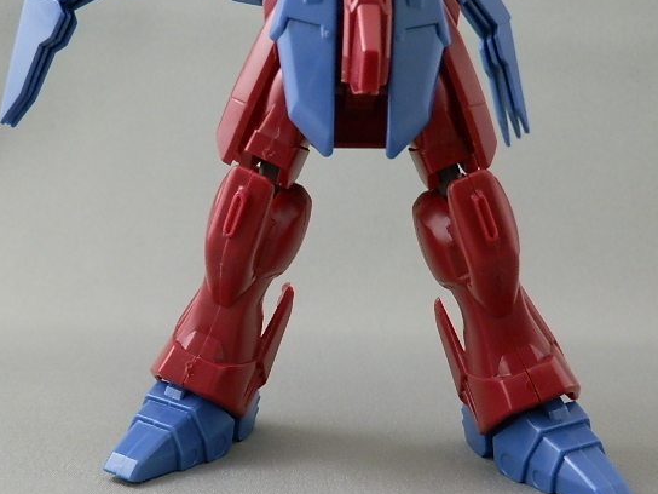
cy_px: 276
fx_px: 760
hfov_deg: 46.8
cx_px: 339
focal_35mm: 40
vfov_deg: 35.9
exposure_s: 1/8
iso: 250
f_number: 3.5
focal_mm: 6.17
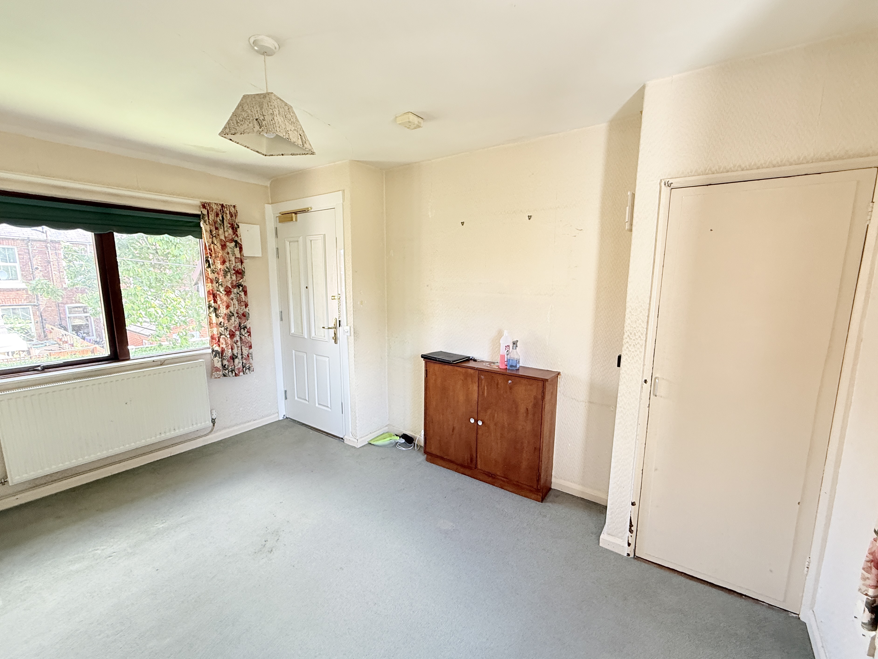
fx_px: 380
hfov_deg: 98.2
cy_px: 337
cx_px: 444
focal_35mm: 15
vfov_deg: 81.7
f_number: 2.2
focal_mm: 2.22
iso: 160
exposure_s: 1/99
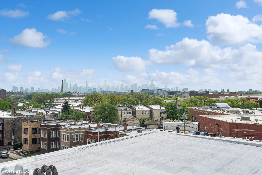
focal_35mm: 35
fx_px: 255
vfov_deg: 37.9
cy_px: 88
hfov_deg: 54.4
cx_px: 131
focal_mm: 35
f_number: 8
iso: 320
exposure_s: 1/2000
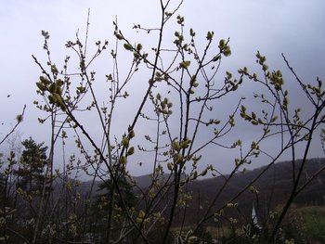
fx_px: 319
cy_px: 122
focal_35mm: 34
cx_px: 162
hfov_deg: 53.9
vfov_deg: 41.8
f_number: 4.8
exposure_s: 1/500
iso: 80
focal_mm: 5.6
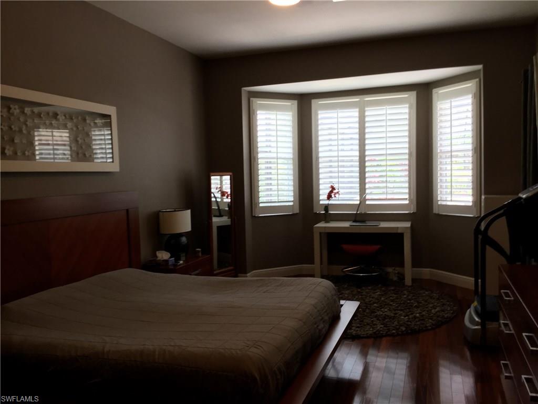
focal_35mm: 31
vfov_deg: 45.4
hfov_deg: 58.4
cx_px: 269
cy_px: 202
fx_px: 482
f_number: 2.4
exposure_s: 1/30
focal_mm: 3.3
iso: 50
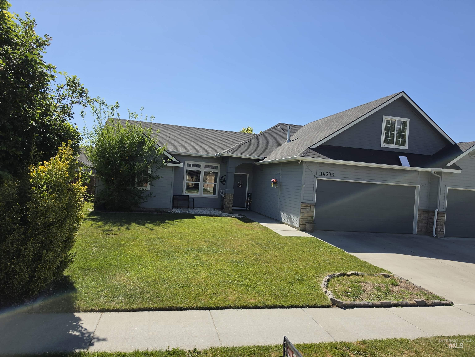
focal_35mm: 23
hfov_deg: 73.9
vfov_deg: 58.9
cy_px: 178
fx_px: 316
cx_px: 238
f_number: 1.4
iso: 64
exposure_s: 1/7329
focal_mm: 6.5
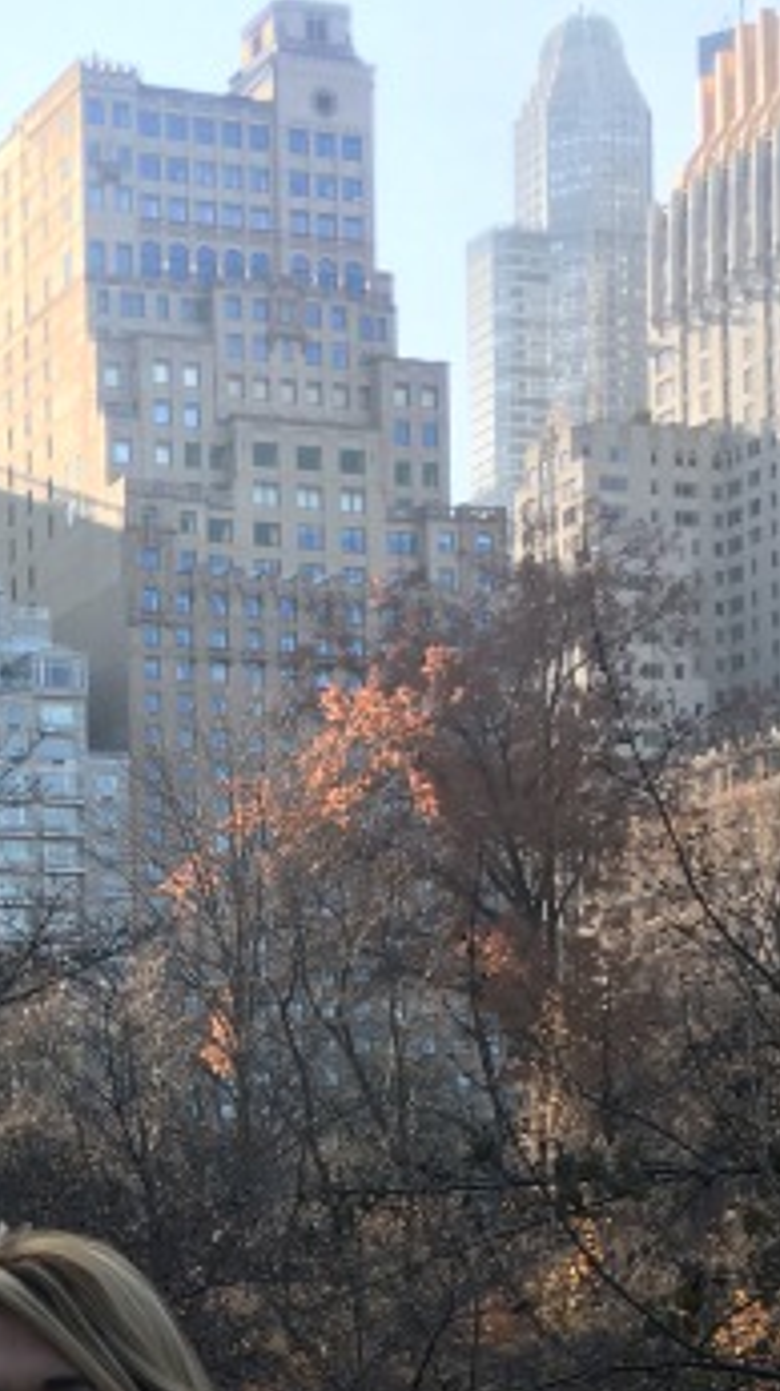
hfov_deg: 14.8
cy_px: 1389
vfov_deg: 25.8
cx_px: -209
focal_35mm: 78
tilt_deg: +1.5
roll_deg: +3.6
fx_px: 2875
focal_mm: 4.15
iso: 25
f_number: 2.2
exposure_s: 1/373
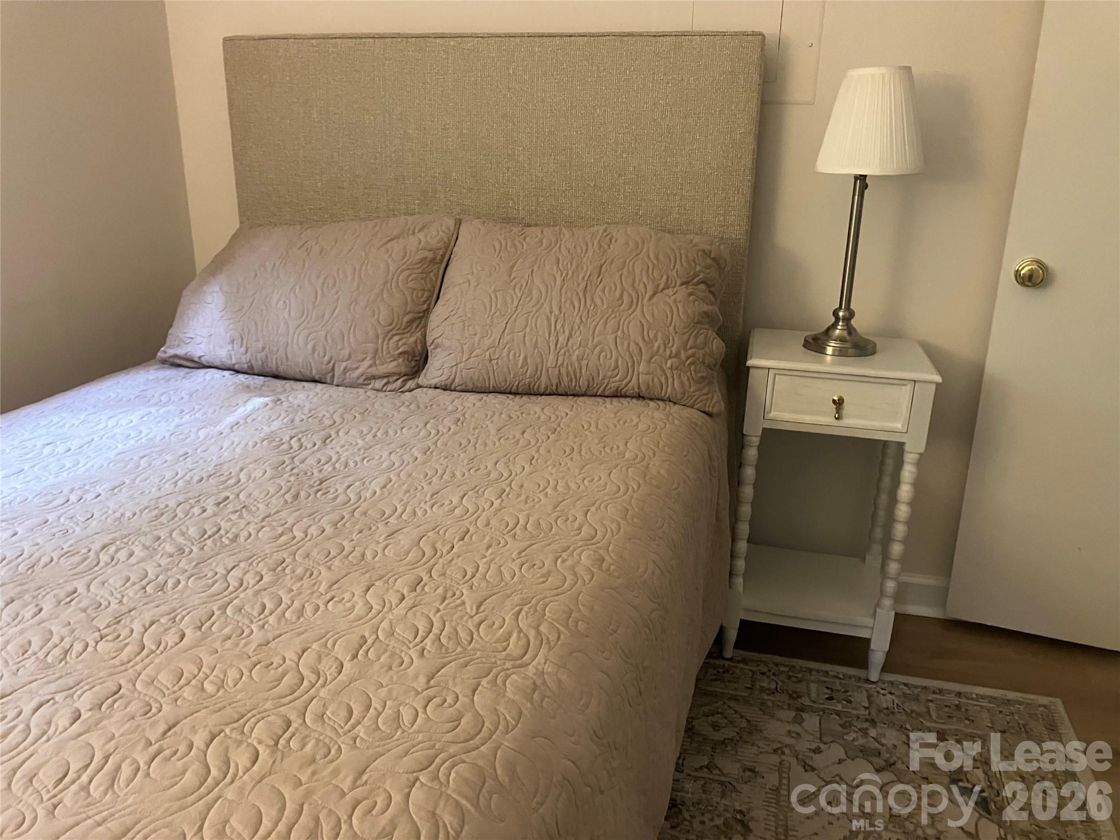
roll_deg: -1.6
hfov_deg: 63.4
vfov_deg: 49.7
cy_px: 420
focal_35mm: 28
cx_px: 560
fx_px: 906
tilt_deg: -17.0
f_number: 1.8
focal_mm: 3.99
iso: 400
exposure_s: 1/30
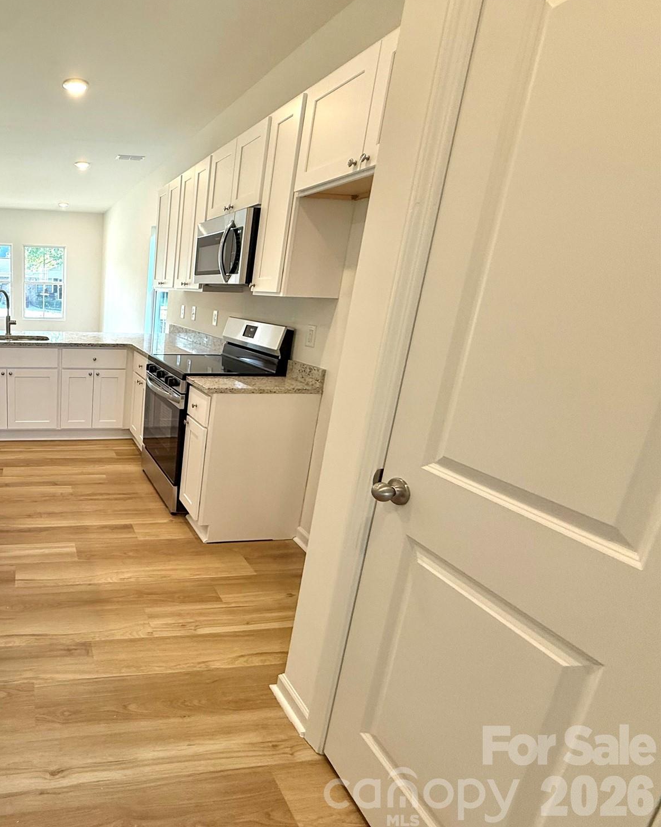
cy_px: 405
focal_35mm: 19
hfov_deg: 61.6
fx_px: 465
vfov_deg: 83.3
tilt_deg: -14.4
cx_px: 87
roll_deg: -2.0
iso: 160
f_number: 2.2
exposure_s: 1/120
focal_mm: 2.22
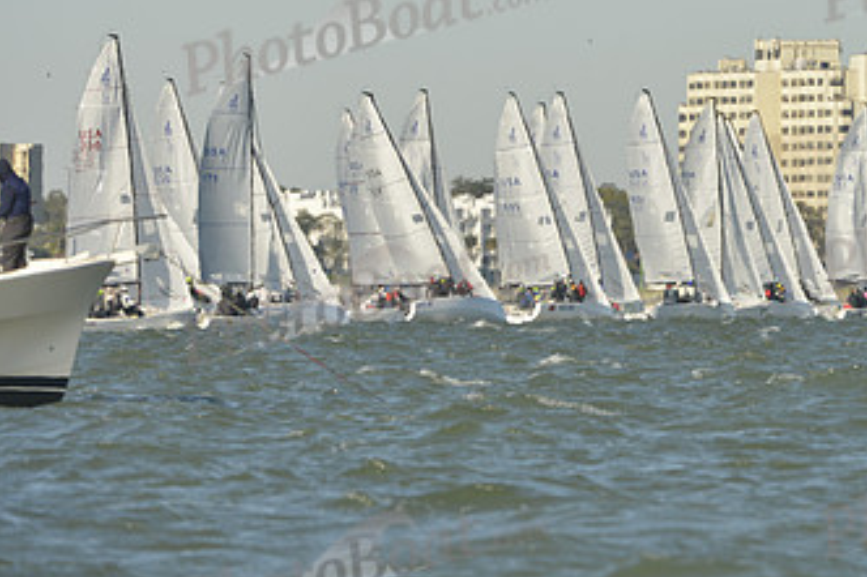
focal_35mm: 542
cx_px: 687
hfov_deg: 3.8
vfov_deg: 2.5
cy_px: 127
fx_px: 13046
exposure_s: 1/640
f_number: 8
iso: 200
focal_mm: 310
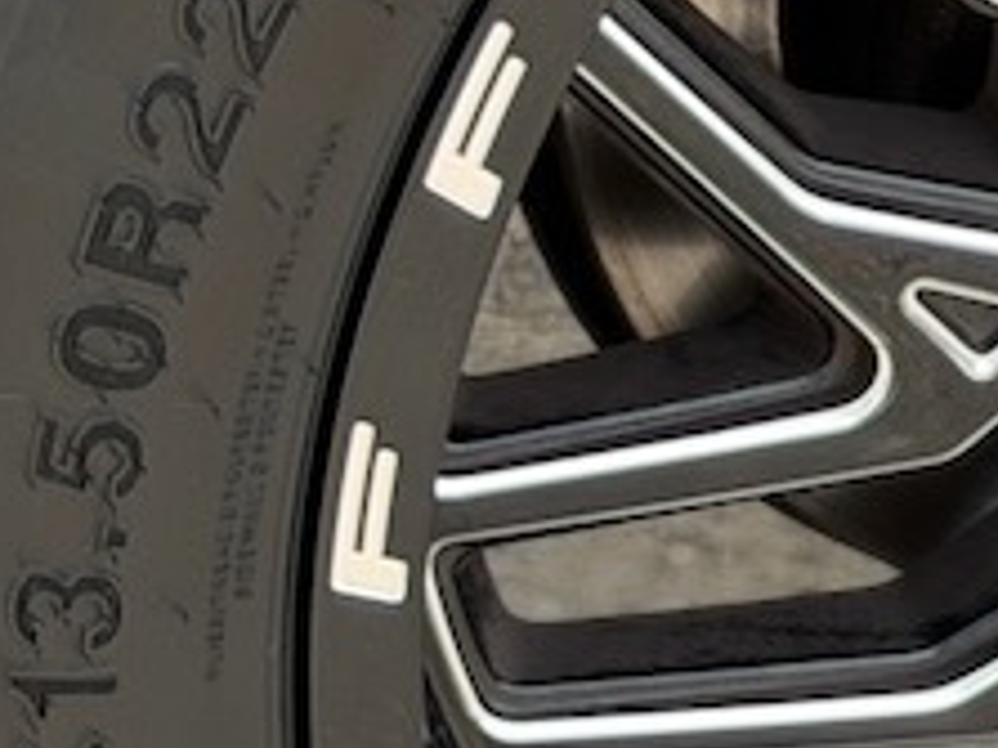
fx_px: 7953
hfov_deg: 7.0
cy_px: 4
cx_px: 1835
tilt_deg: -26.4
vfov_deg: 5.4
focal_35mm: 276
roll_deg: -2.6
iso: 80
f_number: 1.78
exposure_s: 1/1116
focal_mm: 6.76
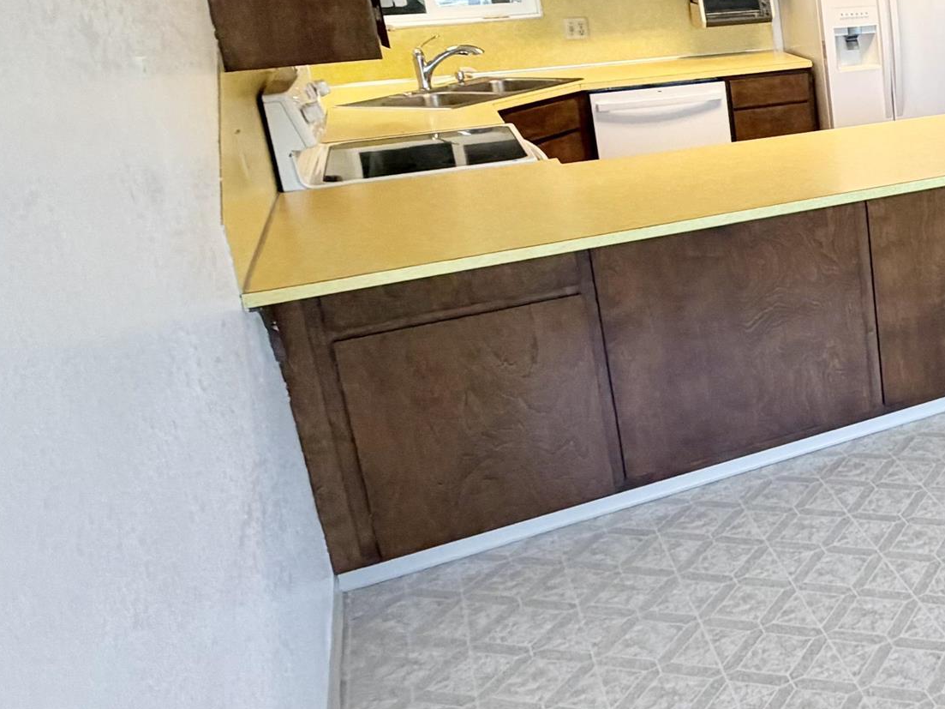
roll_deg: +1.4
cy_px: 197
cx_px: 1157
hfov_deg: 36.1
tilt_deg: -15.6
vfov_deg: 36.1
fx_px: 1065
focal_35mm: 39
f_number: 2.2
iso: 160
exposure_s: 1/120
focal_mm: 2.22
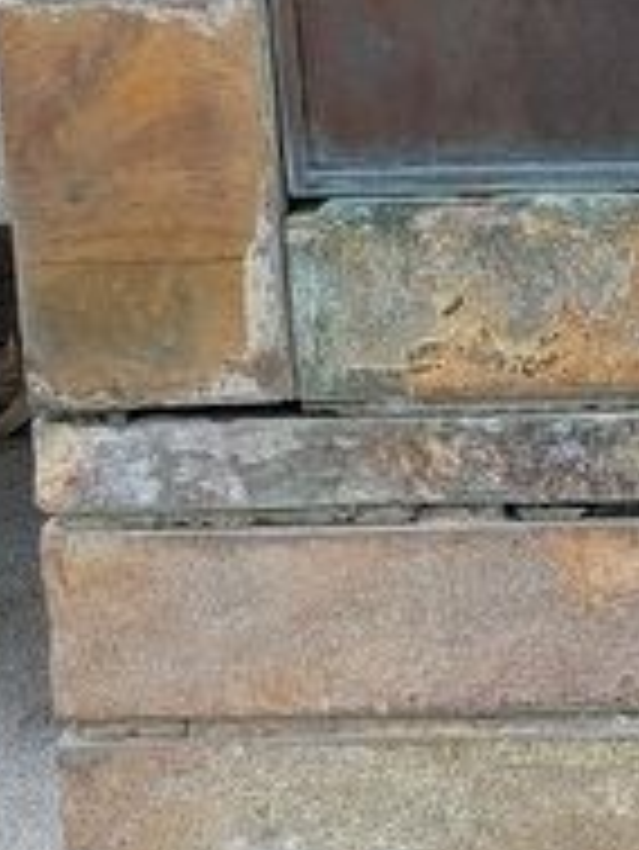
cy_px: -301
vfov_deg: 17.2
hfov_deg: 12.5
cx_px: 1213
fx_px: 2606
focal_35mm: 106
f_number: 1.89
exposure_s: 1/241
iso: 49
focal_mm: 5.43
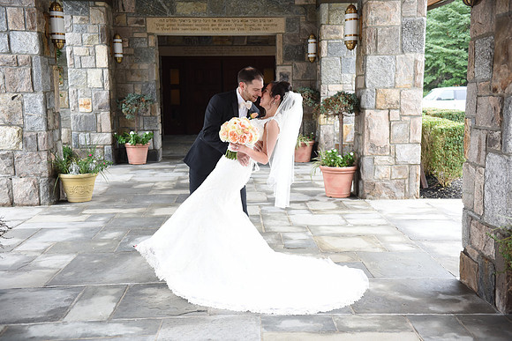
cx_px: 256
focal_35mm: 44
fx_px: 626
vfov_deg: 30.5
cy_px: 170
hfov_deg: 44.5
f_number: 4.5
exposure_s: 1/200
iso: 1000
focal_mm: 44
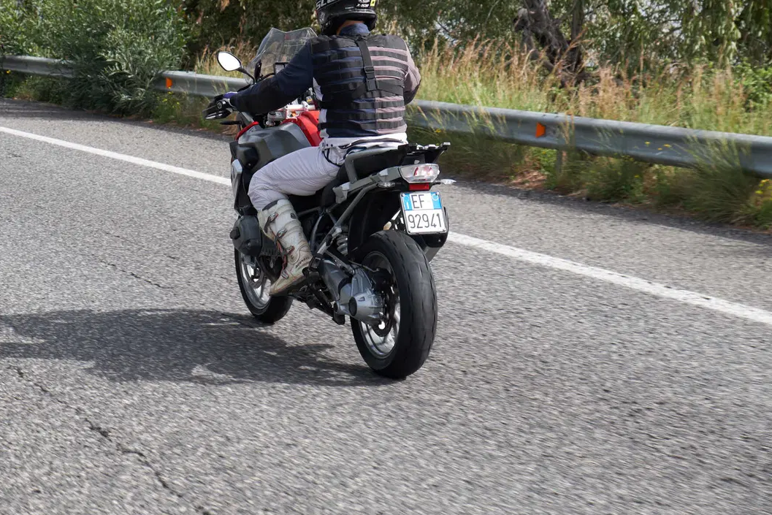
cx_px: 343
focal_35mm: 84
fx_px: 1801
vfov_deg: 16.3
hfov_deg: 24.2
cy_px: 237
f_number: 5
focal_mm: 49.4
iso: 320
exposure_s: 1/640
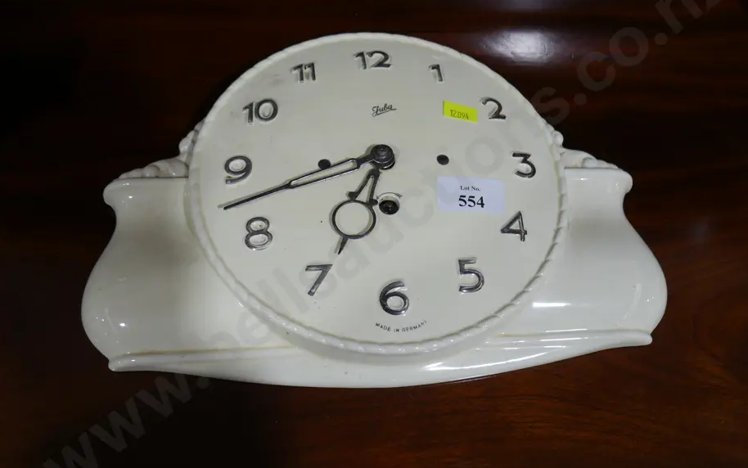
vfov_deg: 33.6
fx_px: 775
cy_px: 228
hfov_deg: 51.5
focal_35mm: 38
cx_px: 386
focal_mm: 16
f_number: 3.6
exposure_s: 1/80
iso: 200
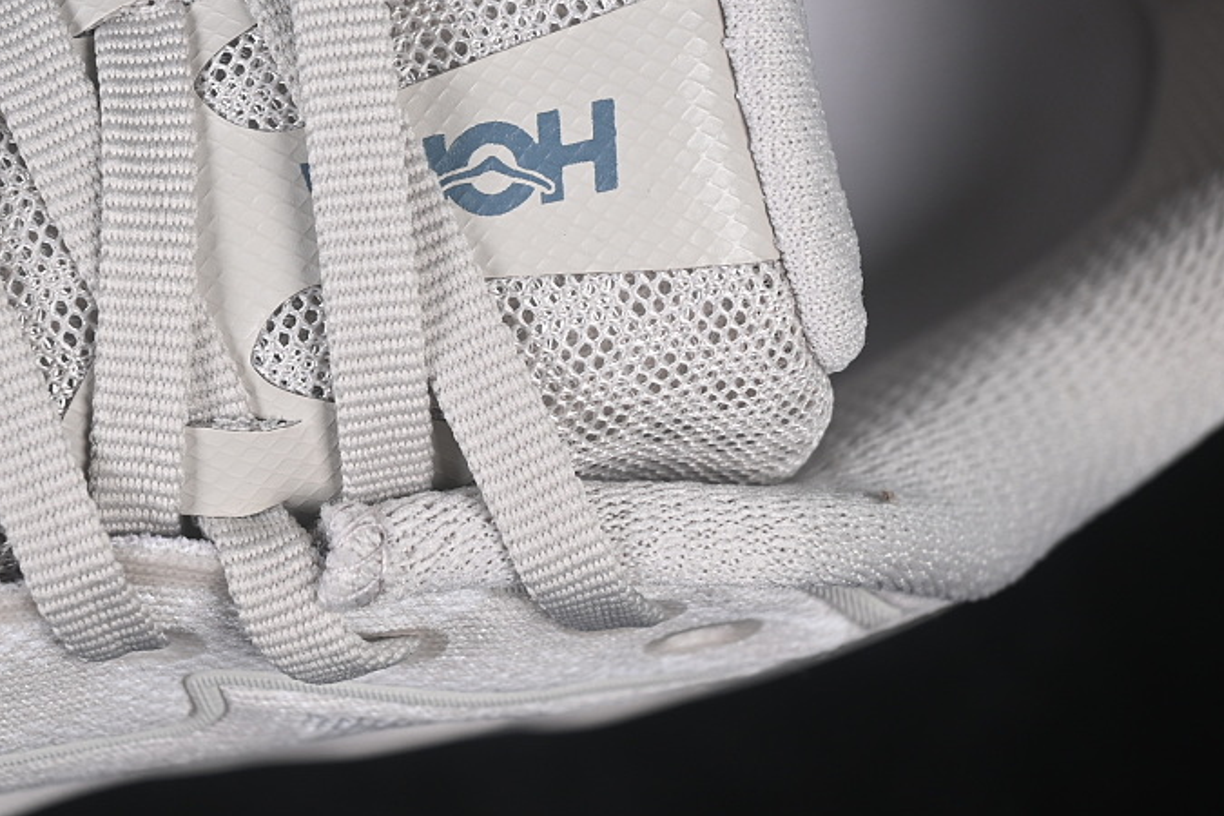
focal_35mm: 120
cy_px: 256
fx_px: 4080
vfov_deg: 11.4
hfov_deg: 17.0
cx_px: 399
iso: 160
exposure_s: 1/80
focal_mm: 50
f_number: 7.1
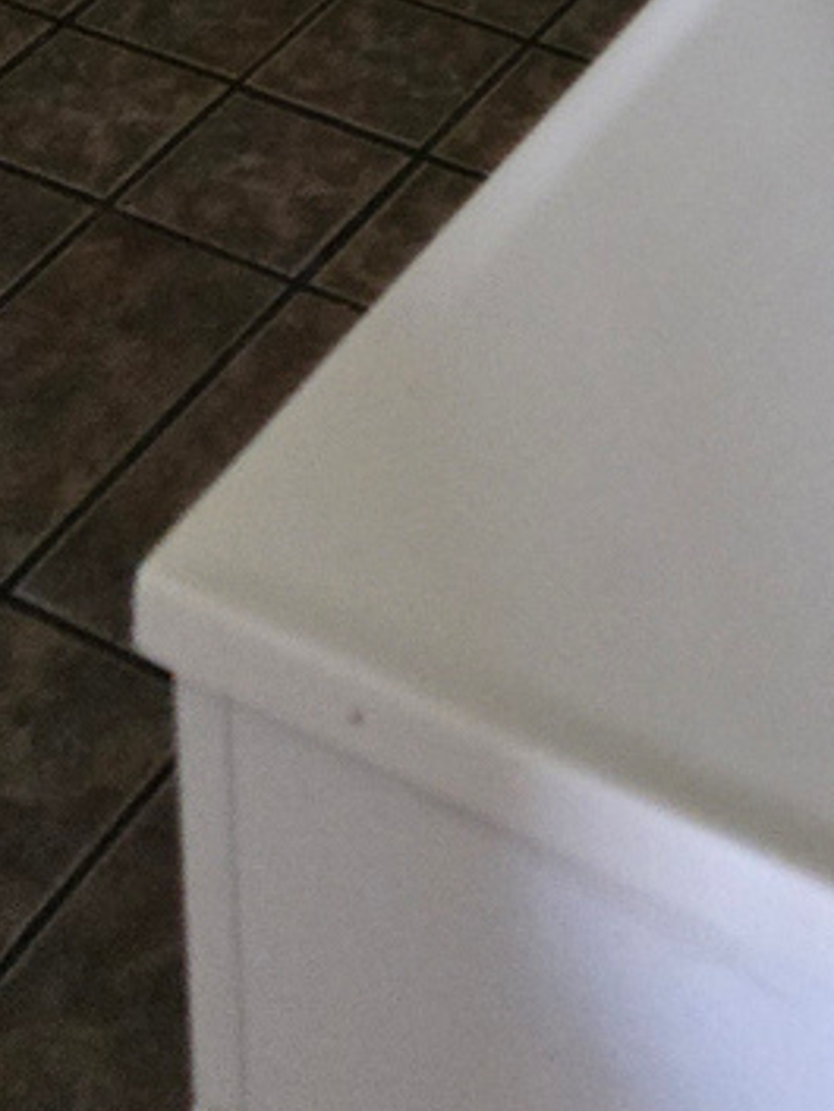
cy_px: -812
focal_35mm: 100
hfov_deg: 14.8
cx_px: 428
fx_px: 3210
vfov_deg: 16.7
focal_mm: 5.4
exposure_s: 1/60
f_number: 1.8
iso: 1600
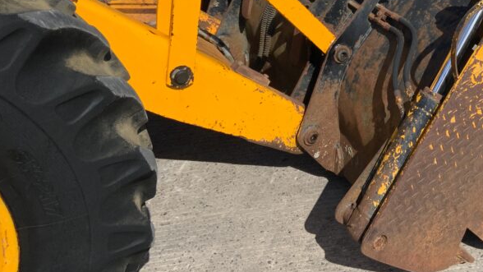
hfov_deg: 36.0
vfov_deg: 21.2
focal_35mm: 55
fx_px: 705
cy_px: 14
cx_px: 417
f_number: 1.8
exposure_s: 1/1730
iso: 16
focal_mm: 3
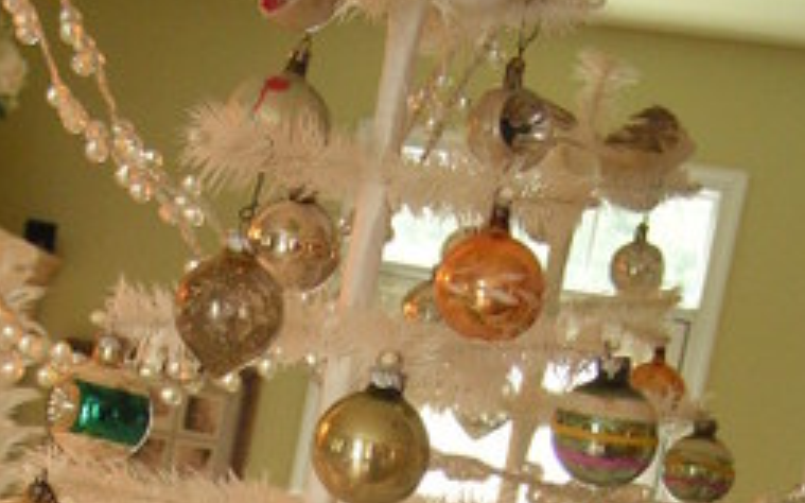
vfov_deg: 13.5
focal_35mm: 92
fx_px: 2018
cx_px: 212
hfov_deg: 22.4
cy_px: 718
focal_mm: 7.4
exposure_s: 1/40
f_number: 2.8
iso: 160
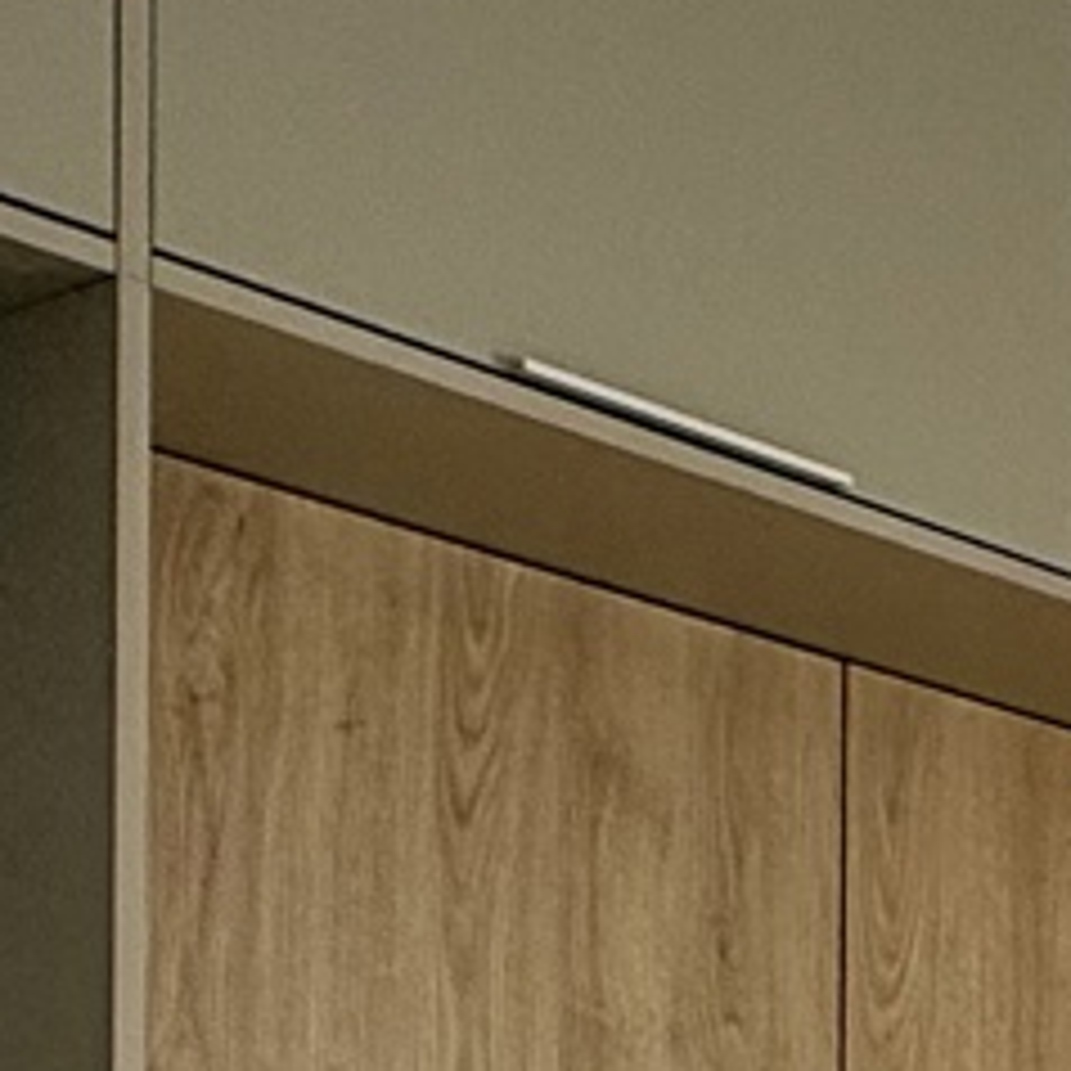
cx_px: 2214
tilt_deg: -0.2
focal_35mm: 100
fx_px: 3500
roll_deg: -0.6
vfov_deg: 15.8
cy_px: 1660
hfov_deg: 14.2
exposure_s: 1/99
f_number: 2.2
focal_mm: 2.22
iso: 100
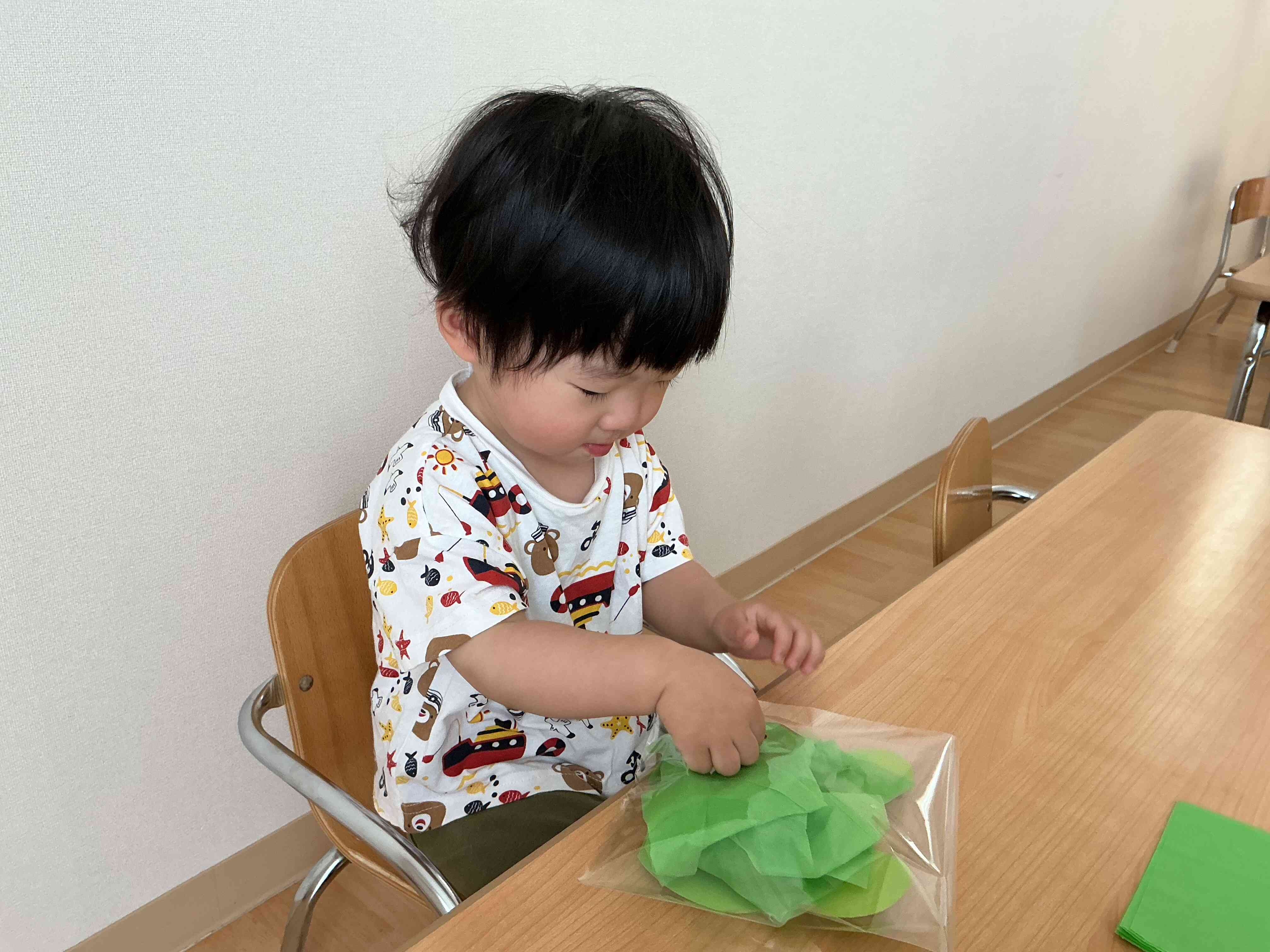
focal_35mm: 29
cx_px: 635
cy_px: 476
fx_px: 1064
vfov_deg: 48.2
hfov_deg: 61.7
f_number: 1.8
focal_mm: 3
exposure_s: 1/60
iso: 80
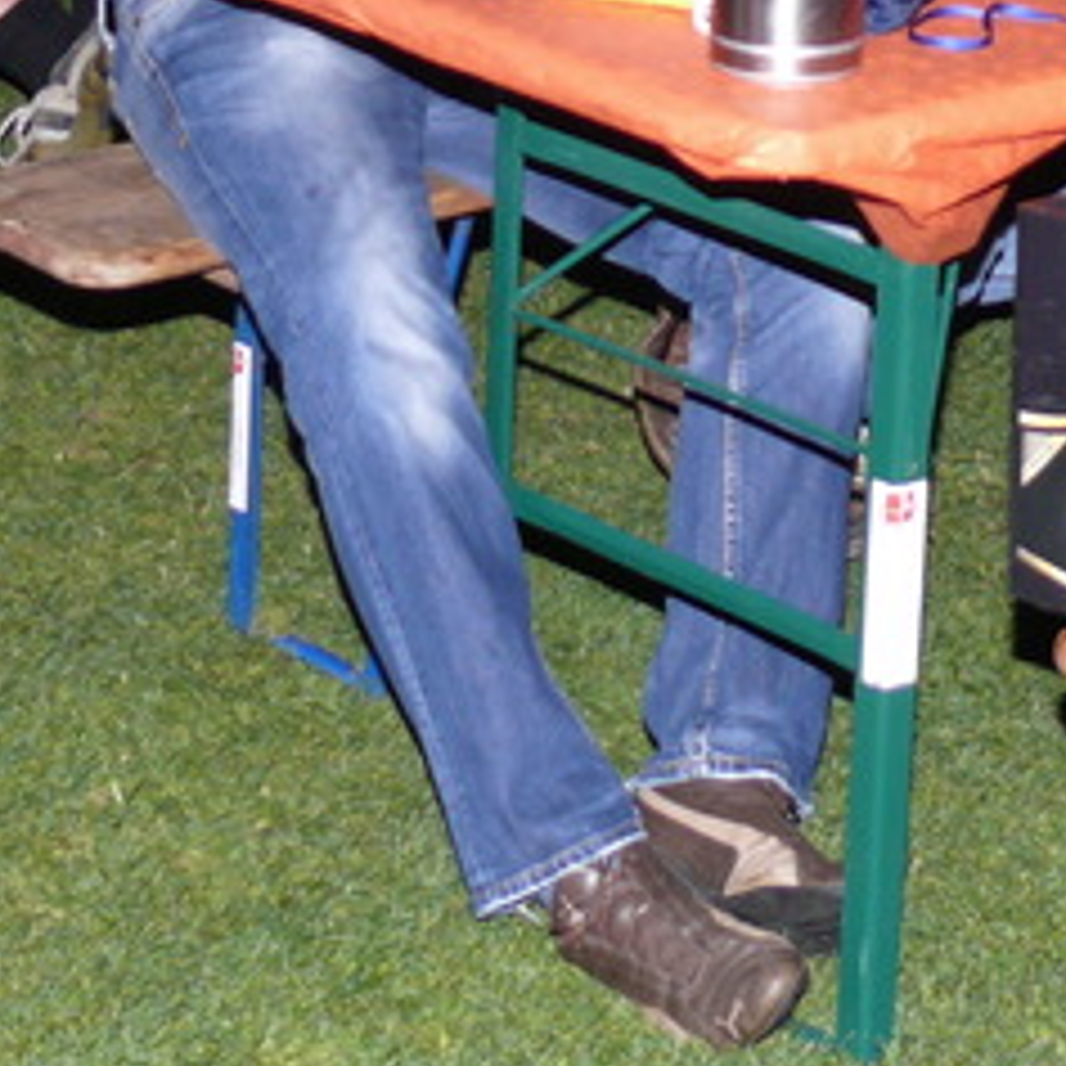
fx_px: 5191
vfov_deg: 11.6
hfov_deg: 11.5
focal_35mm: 149
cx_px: 1268
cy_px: -31
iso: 100
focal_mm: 10.6
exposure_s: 1/30
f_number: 3.2
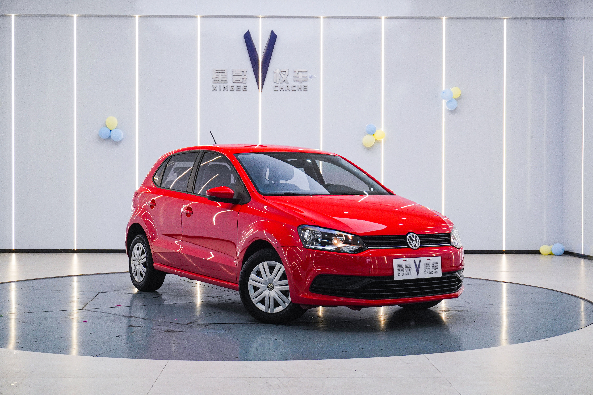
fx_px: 840
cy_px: 198
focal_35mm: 51
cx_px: 296
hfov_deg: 38.9
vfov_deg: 26.5
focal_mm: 34
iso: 800
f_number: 6.3
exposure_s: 1/80
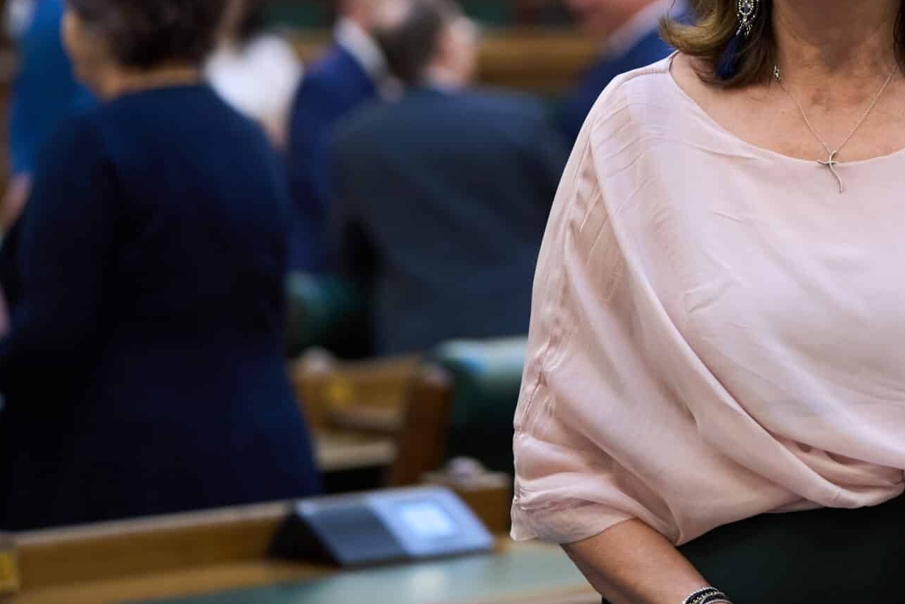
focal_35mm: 206
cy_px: 169
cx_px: 792
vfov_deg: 6.7
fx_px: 5179
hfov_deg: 9.9
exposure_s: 1/160
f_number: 2.8
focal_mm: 104
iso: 1250
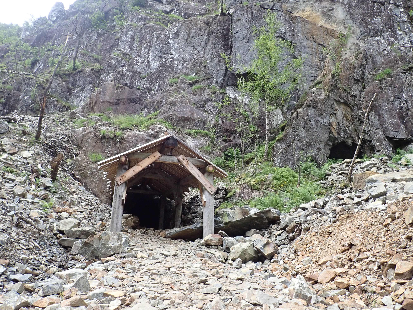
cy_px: 155
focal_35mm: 25
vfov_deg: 54.9
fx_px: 298
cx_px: 206
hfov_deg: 69.4
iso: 400
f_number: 2.8
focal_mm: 4.5
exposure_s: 1/500
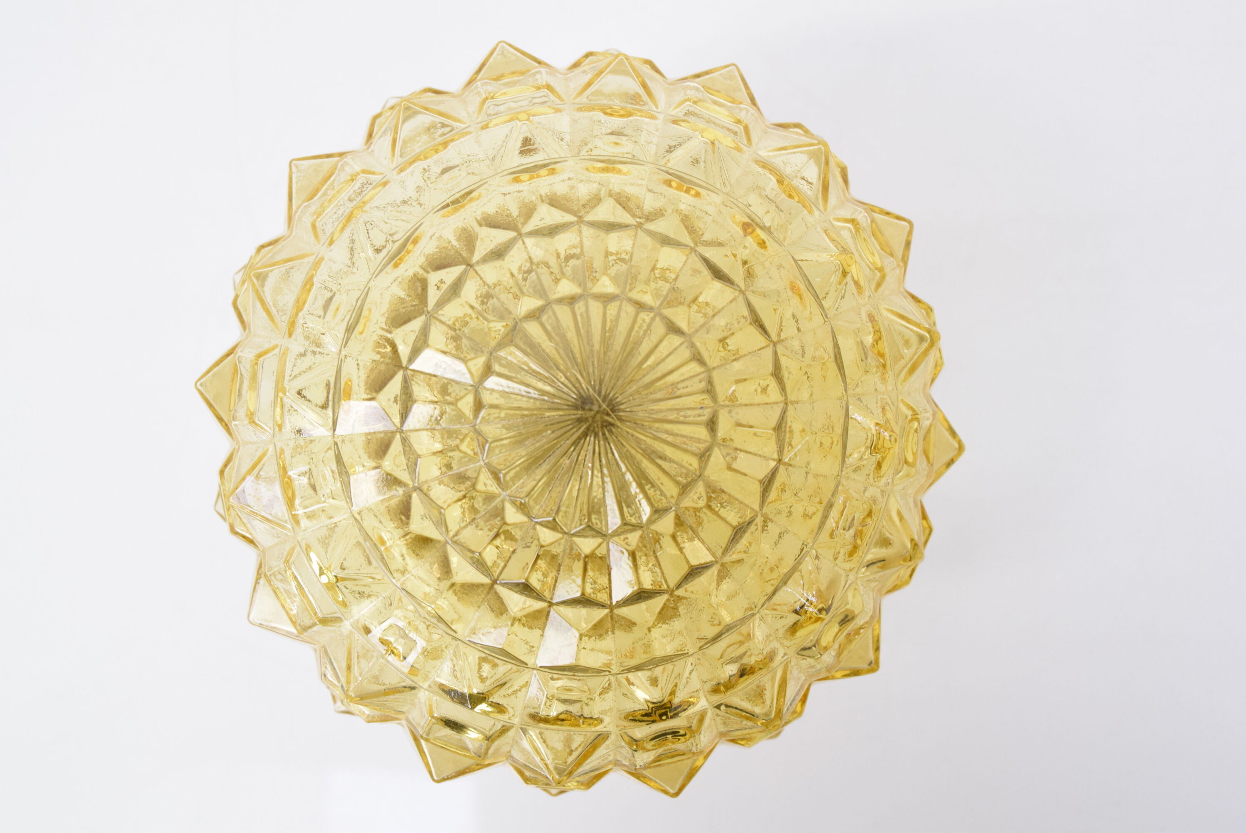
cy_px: 416
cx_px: 623
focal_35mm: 36
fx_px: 1247
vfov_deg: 36.9
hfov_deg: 53.1
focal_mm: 24
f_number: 6.3
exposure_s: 1/160
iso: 1600
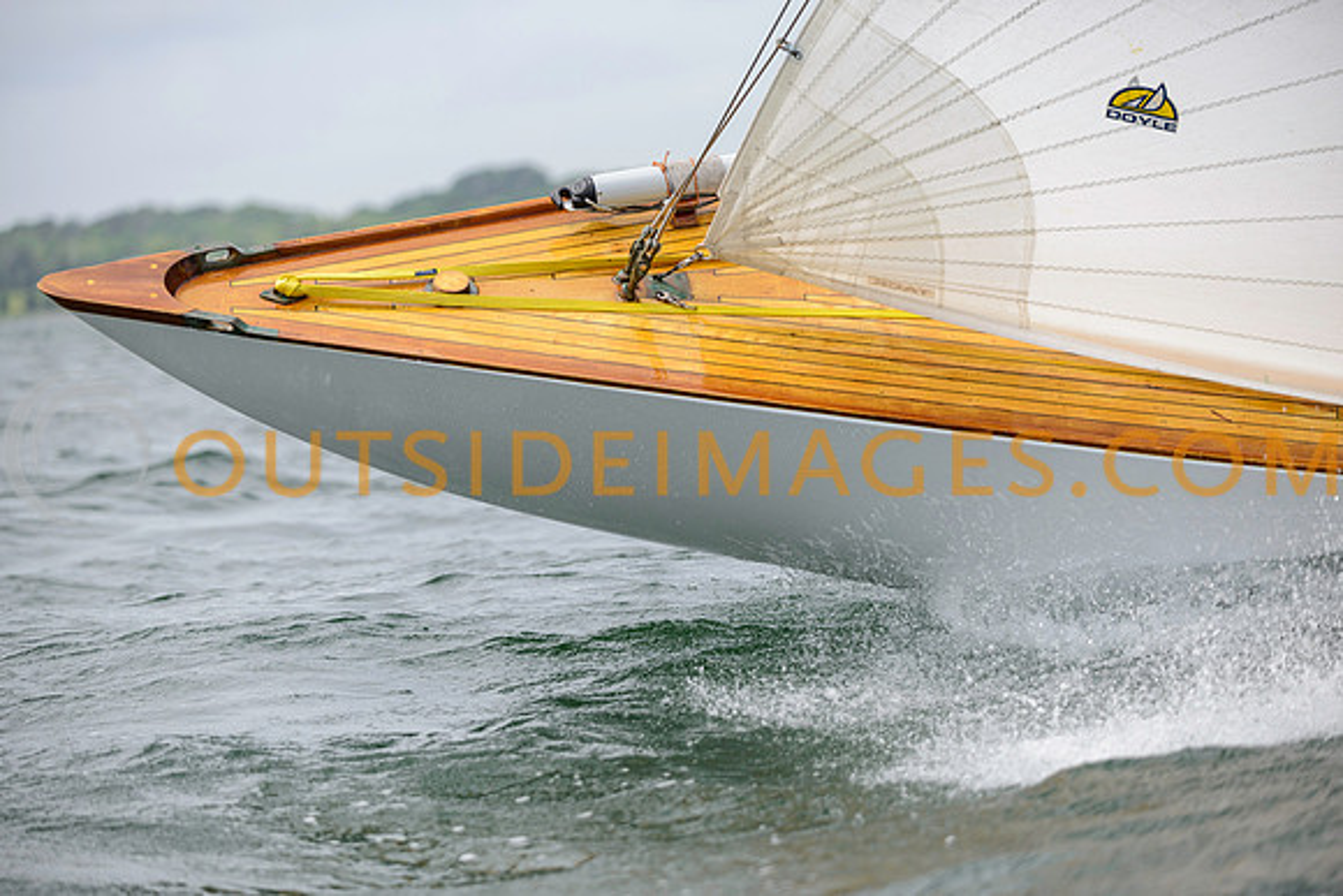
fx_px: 4257
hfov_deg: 17.9
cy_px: 448
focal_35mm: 114
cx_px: 672
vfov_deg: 12.0
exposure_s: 1/6400
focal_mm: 112
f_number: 2.8
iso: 320
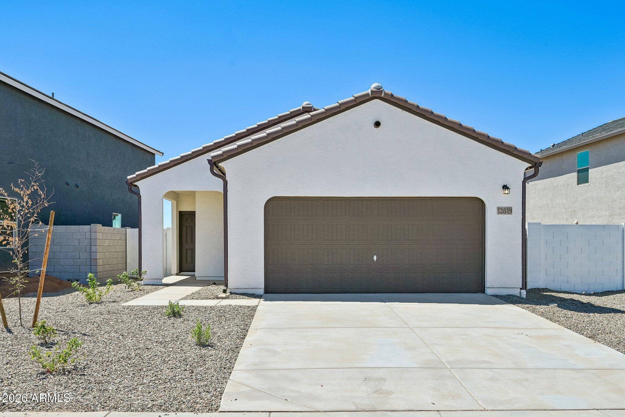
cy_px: 208
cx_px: 312
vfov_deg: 43.6
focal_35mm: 30
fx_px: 521
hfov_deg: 61.9
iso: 100
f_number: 8
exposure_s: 1/640
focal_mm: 30
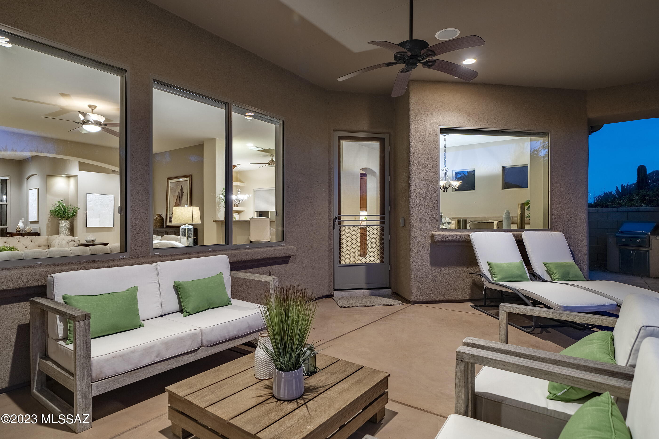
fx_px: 329
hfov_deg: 90.0
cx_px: 330
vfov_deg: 67.4
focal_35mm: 18
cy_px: 220
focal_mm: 18
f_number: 7.1
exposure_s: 1/5
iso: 200
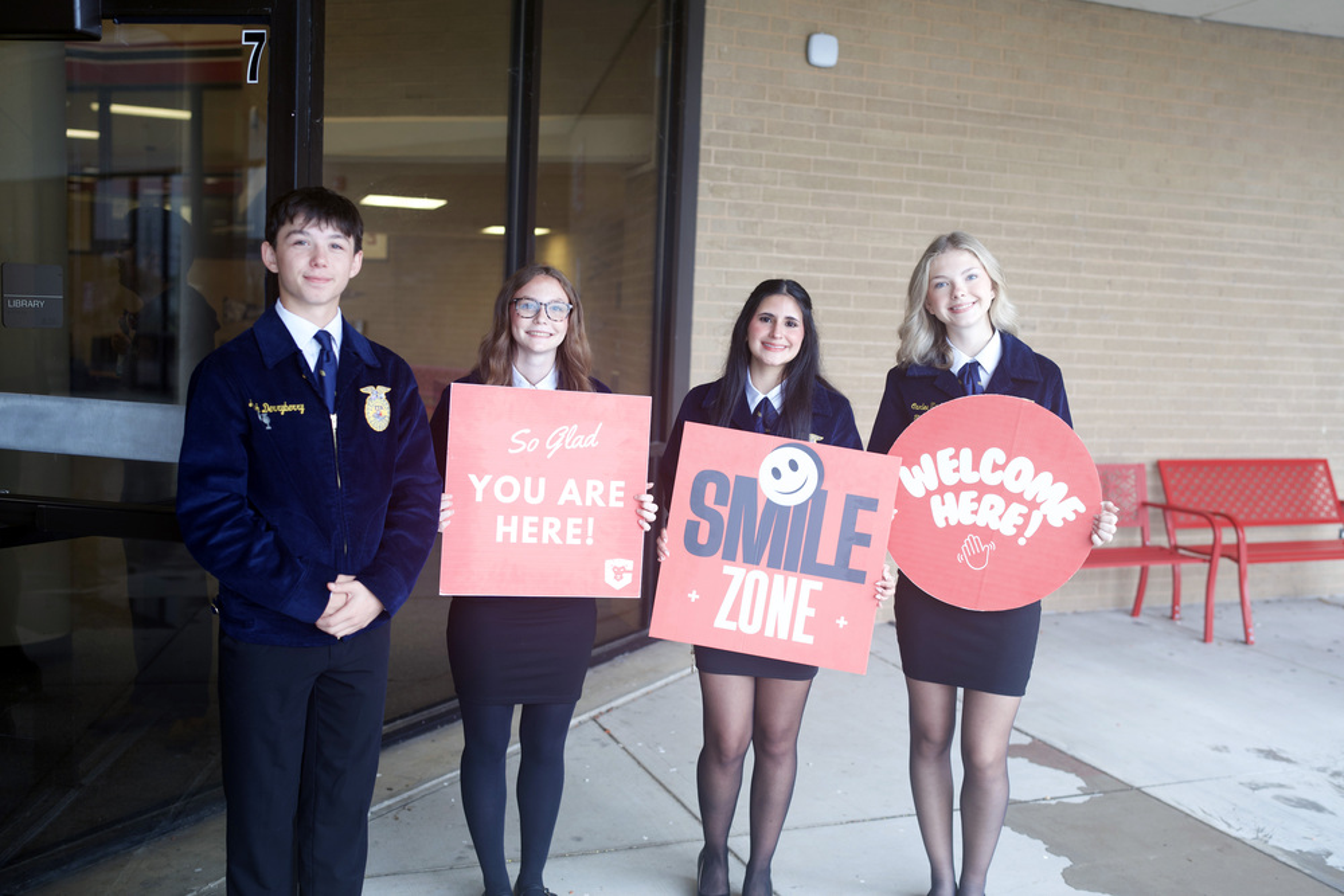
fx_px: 1307
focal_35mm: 35
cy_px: 448
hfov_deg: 54.4
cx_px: 672
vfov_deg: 37.9
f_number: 2
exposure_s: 1/50
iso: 200
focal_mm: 35
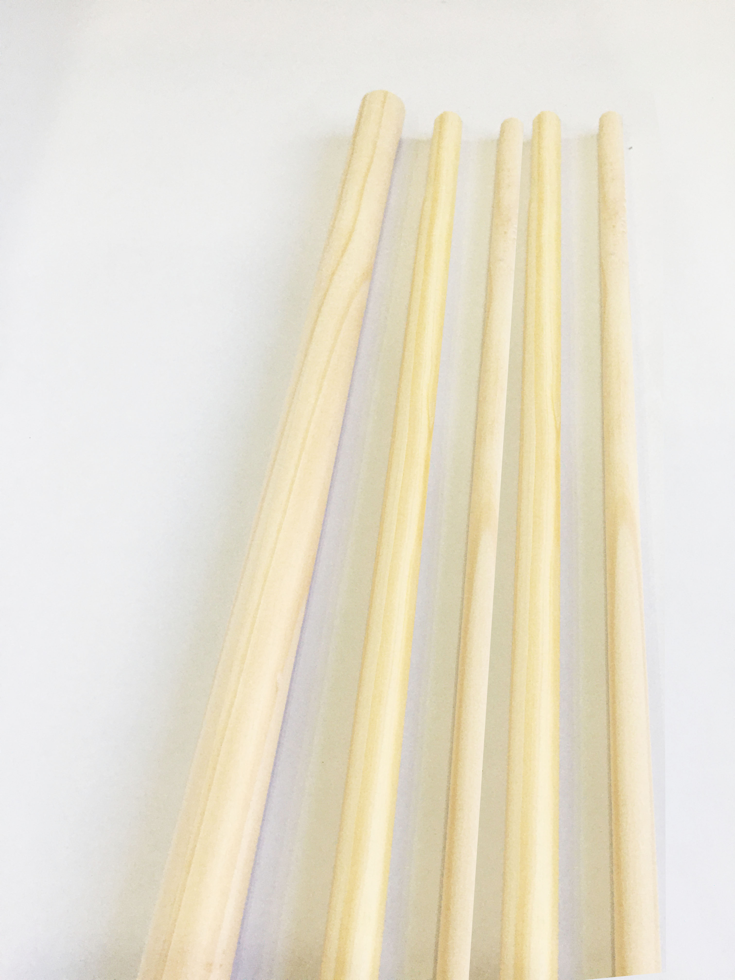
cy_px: 490
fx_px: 821
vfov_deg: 61.7
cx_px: 368
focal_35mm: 29
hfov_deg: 48.2
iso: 40
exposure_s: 1/33
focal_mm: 4.15
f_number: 2.2
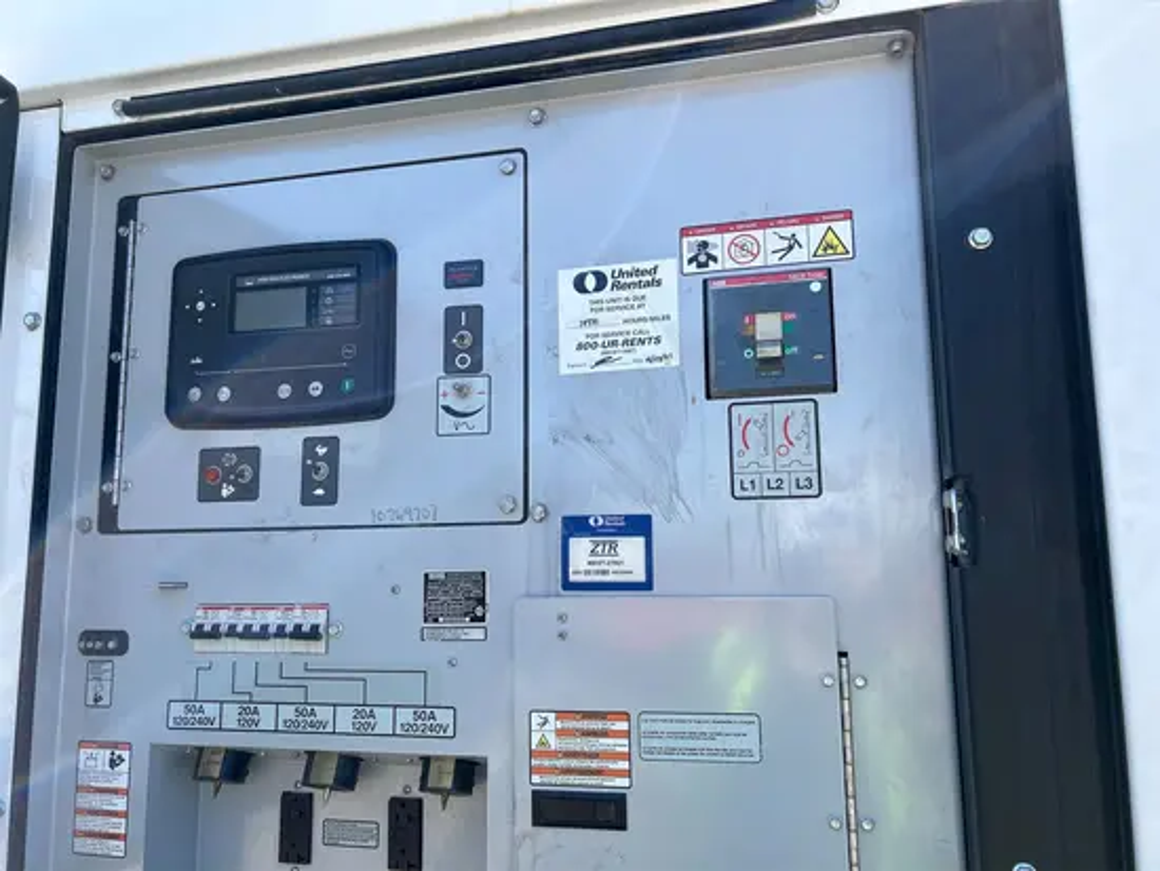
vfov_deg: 53.1
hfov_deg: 67.3
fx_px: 872
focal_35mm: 26
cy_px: 436
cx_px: 580
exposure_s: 1/1295
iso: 50
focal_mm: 5.7
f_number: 1.5
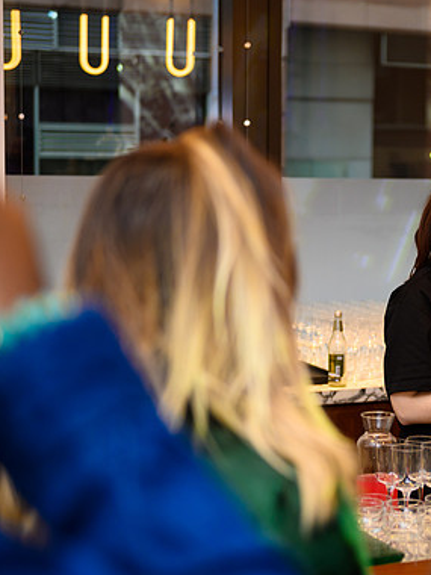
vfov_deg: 23.0
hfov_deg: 17.0
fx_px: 1411
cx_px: 433
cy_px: 288
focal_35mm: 85
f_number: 3.2
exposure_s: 1/200
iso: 800
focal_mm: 58
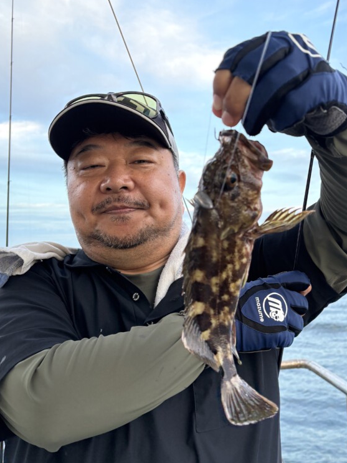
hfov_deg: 40.7
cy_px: 224
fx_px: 468
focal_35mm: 35
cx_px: 188
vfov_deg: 52.6
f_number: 1.6
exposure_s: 1/122
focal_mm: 5.96
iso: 125
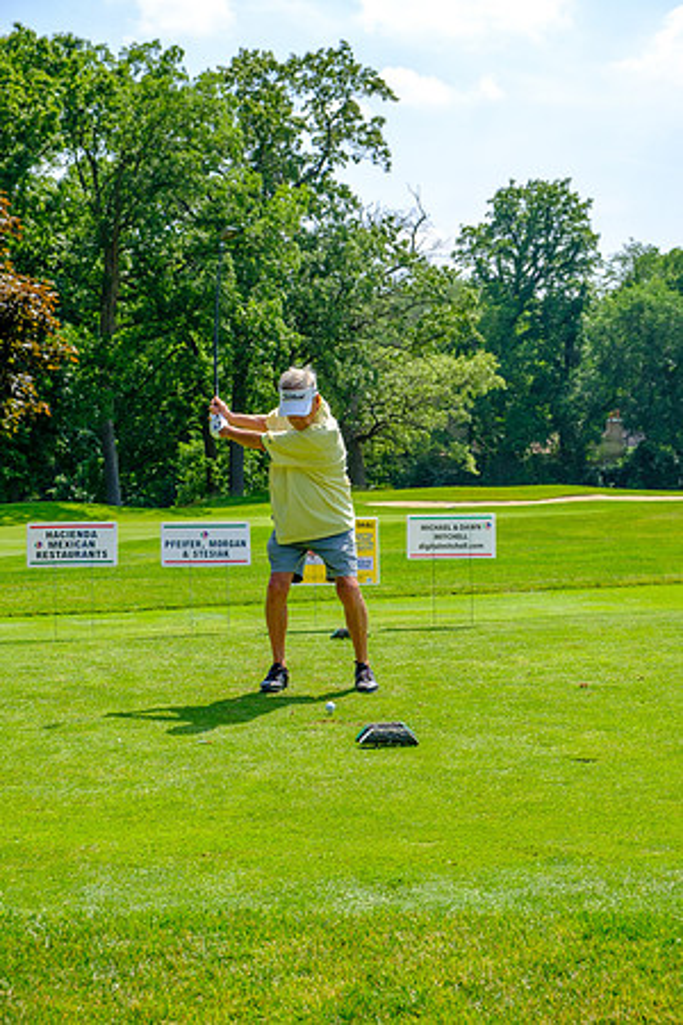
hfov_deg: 21.2
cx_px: 342
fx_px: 1821
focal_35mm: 64
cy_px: 512
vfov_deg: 31.4
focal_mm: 42.5
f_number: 6.4
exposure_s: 1/320
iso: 200
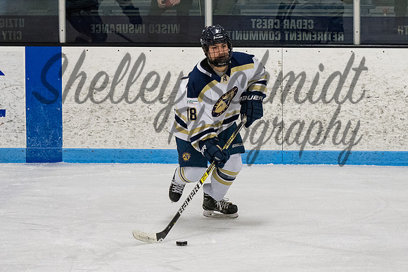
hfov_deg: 7.3
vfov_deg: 4.9
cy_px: 140
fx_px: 3187
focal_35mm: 281
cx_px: 234
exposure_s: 1/800
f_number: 3.5
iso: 2500
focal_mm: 122
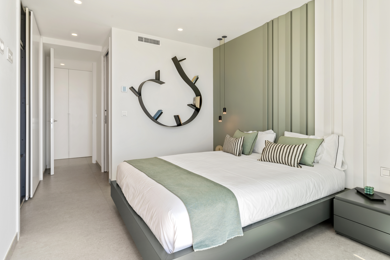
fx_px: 217
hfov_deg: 83.9
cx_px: 204
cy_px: 128
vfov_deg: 61.9
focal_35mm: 20
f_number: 11
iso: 50
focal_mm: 19
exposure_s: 1/13
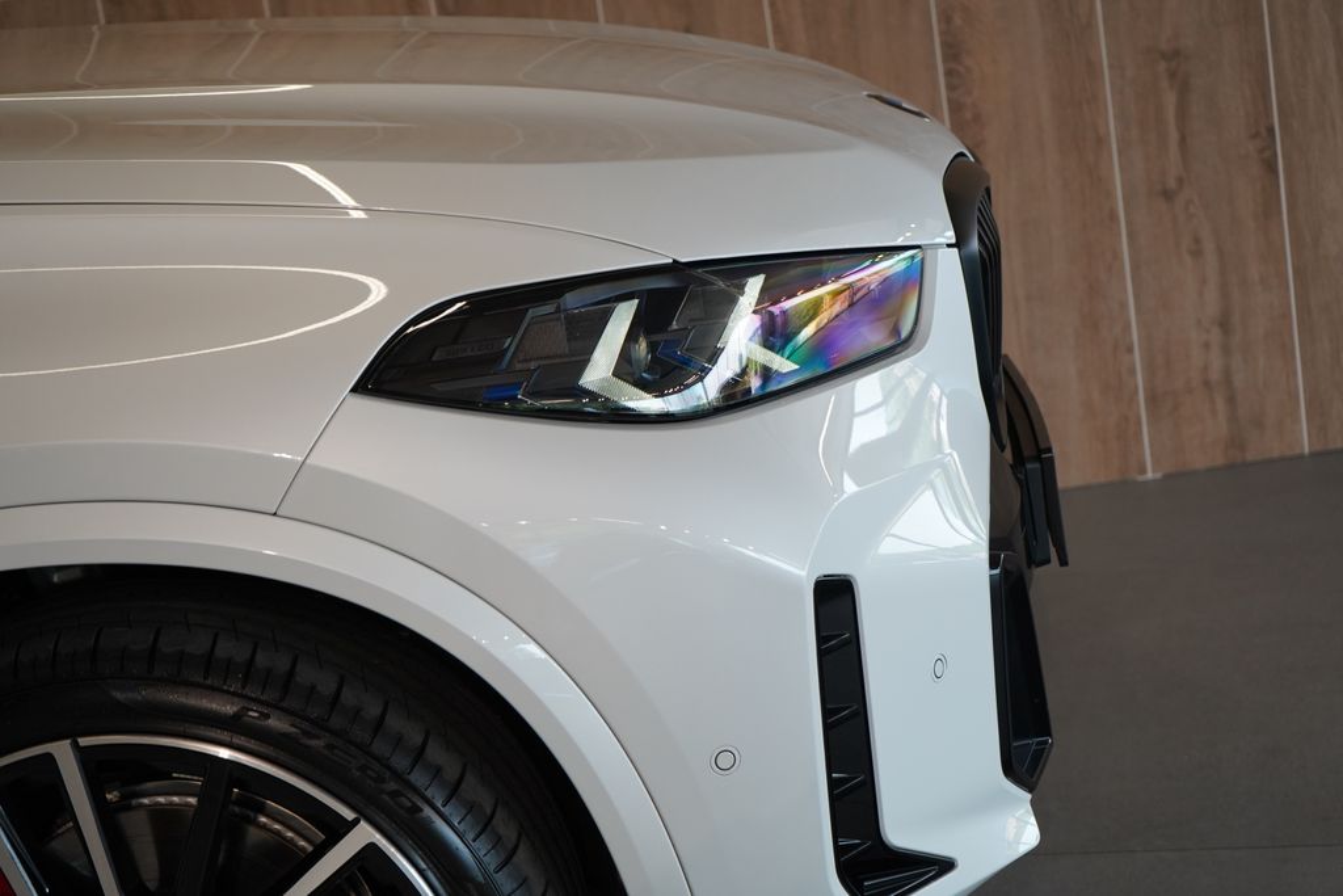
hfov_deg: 30.1
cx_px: 672
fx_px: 2500
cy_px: 448
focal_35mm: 67
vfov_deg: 20.3
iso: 1600
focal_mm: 67
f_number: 5.6
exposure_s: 1/160
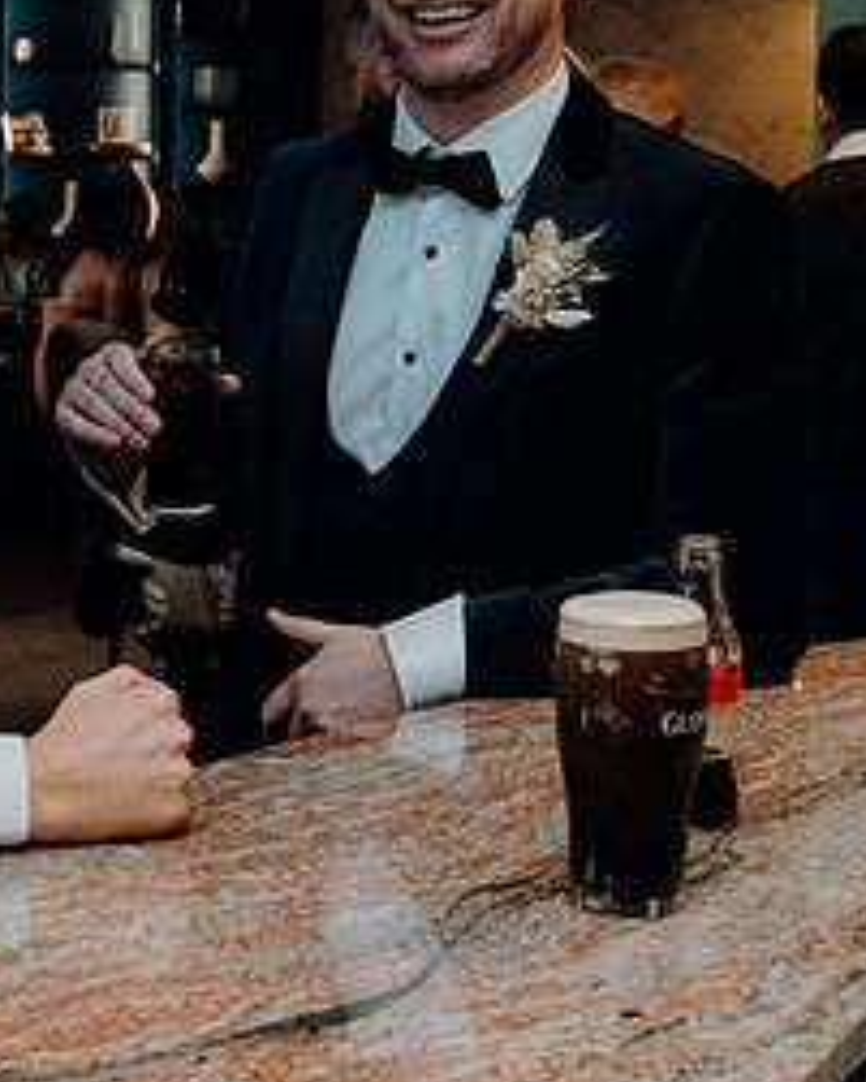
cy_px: 261
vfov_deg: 24.2
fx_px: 2497
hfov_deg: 19.5
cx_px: 228
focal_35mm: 78
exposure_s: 1/160
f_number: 6.3
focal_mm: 24
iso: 2500
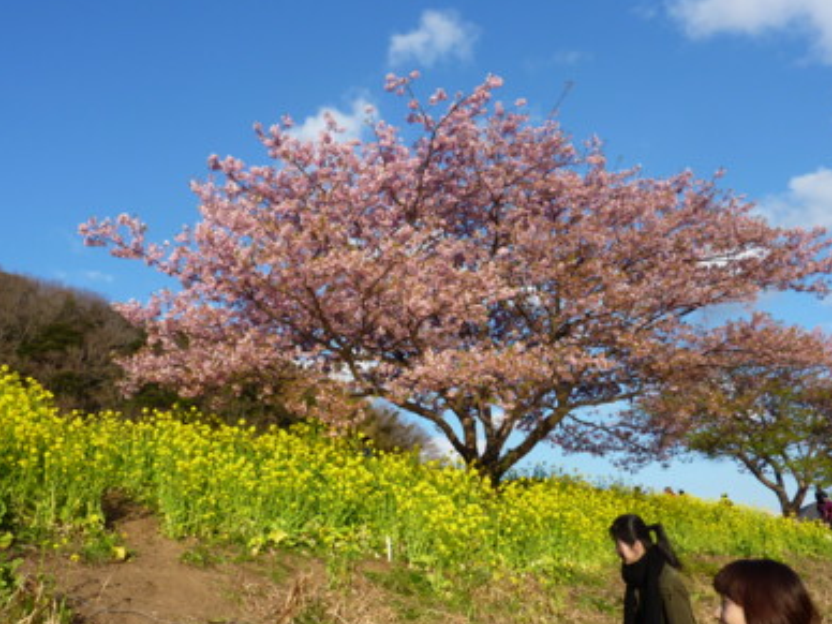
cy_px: 311
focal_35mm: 29
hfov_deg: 61.7
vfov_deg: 48.2
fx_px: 697
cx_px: 412
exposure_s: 1/400
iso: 80
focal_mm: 4.1
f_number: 4
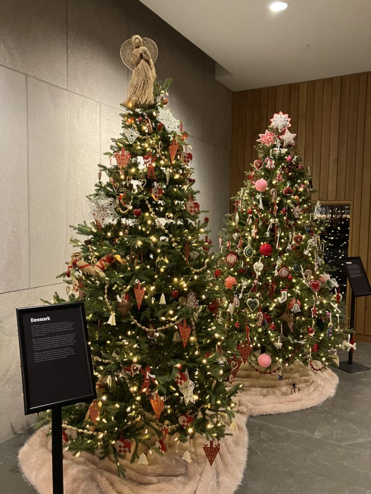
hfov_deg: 49.7
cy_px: 247
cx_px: 186
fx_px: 400
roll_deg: -1.8
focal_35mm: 28
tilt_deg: -3.1
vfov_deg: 63.4
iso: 320
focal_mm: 3.99
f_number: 1.8
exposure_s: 1/40
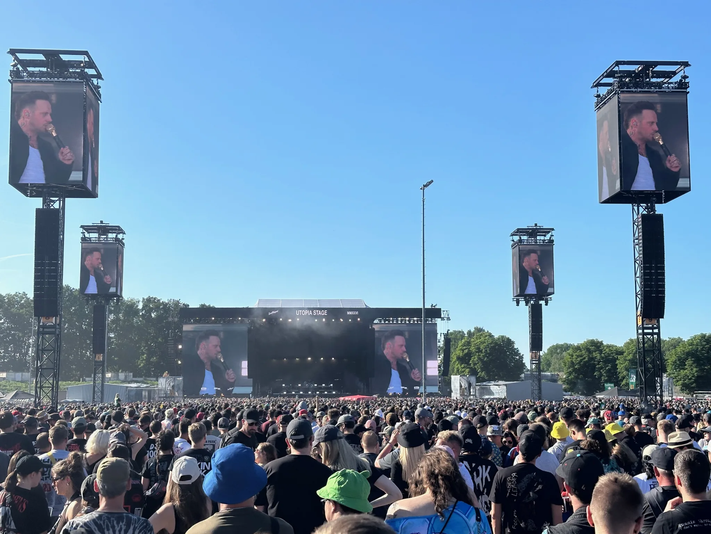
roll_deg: -0.4
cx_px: 356
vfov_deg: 30.3
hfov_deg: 39.7
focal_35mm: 48
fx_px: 986
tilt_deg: +8.7
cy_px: 267
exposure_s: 1/5000
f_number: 1.78
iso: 64
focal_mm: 6.86
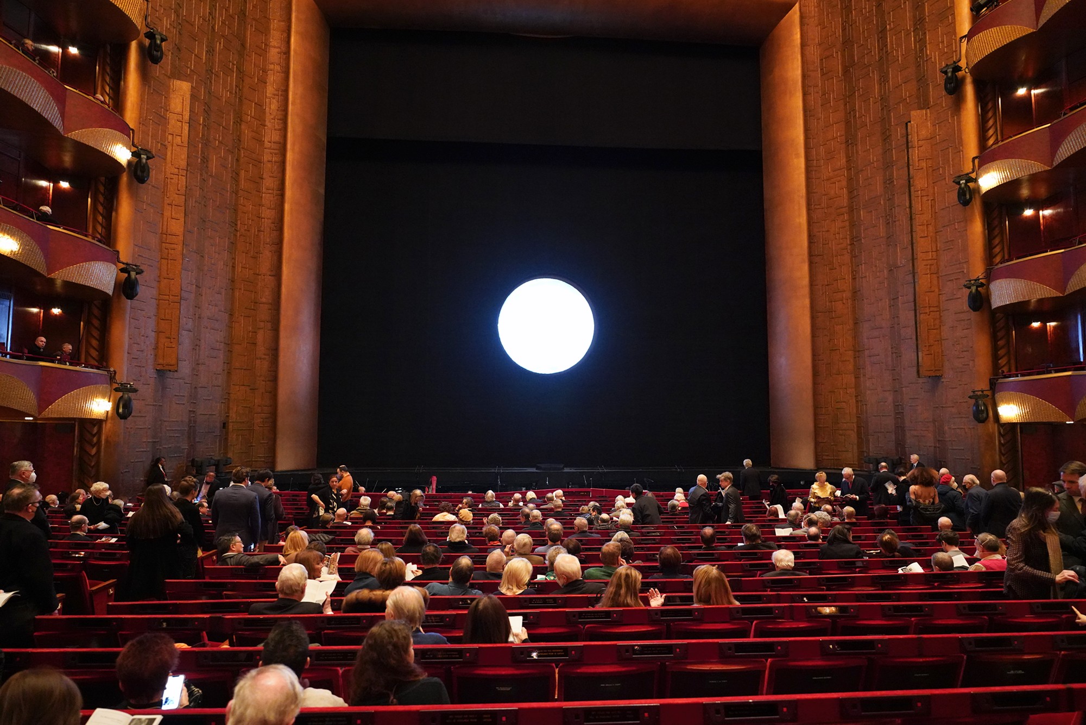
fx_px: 664
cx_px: 543
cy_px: 362
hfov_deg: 78.6
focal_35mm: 22
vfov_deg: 57.2
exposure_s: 1/80
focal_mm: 22
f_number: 2.8
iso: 8000
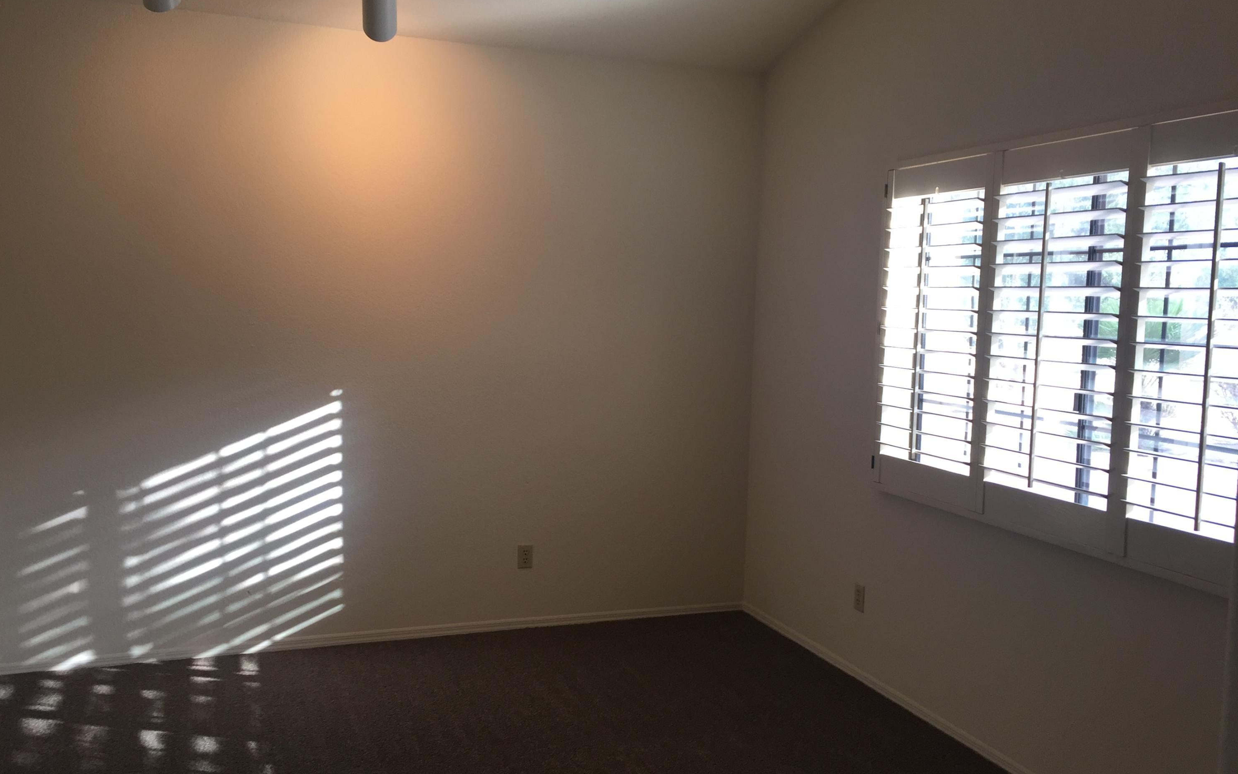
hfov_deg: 61.2
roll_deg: -2.8
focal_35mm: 31
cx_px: 616
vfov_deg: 40.6
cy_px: 383
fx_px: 1046
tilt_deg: -4.7
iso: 32
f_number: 2.2
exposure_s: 1/60
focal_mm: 4.15
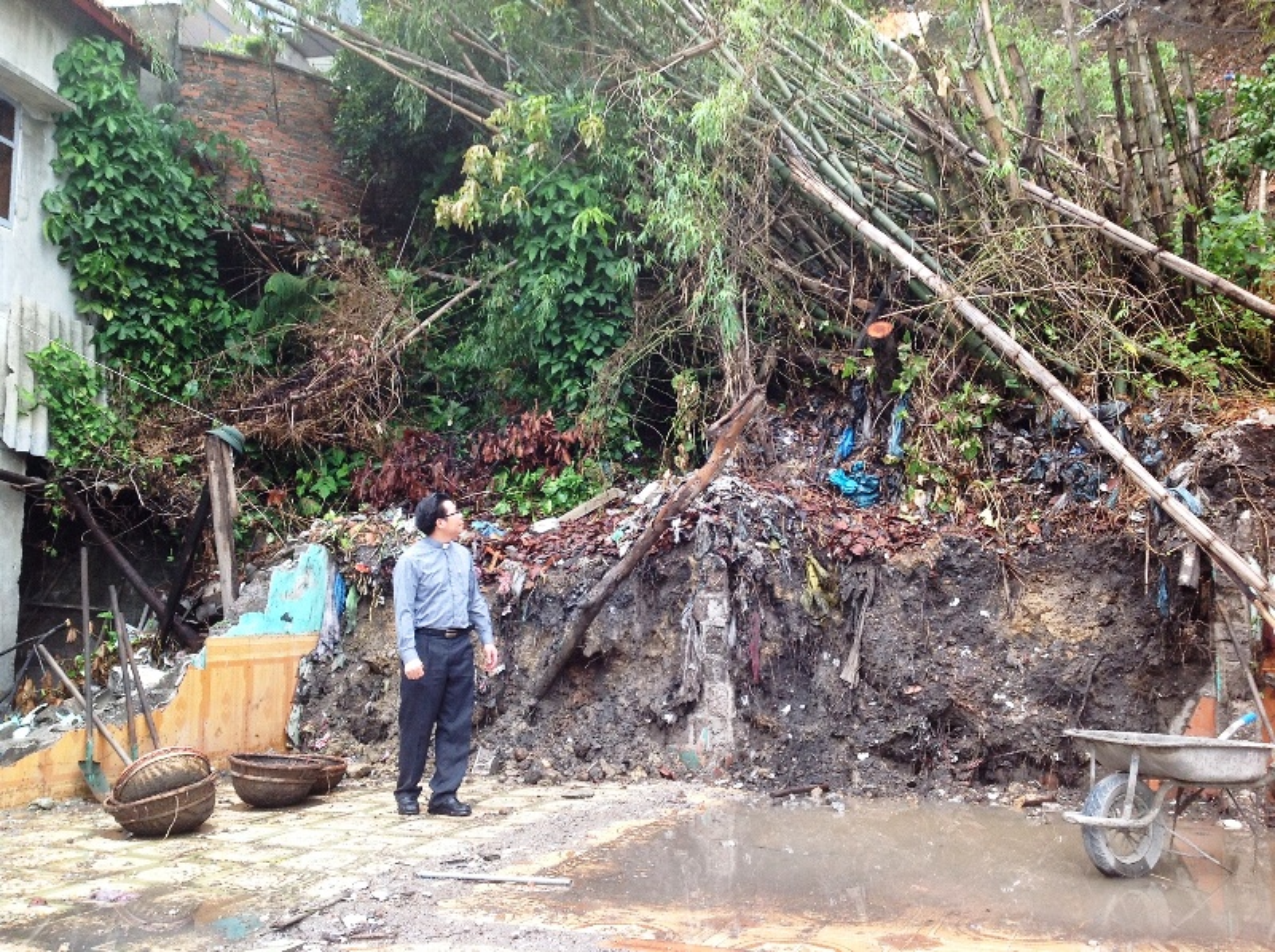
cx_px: 638
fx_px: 1287
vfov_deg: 40.6
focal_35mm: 35
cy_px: 476
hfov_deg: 52.7
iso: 80
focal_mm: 4.28
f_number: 2.4
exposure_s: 1/120
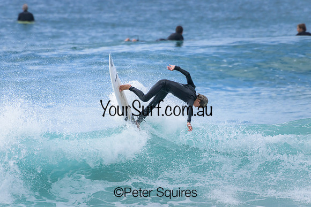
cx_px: 156
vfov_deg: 1.7
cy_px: 104
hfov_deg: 2.6
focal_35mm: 800
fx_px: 6912
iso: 1250
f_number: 11
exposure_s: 1/2000
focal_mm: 800
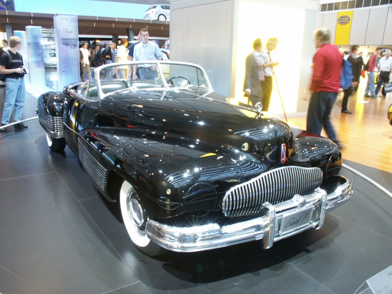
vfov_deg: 46.8
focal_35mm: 30
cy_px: 147
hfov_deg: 60.0
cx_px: 196
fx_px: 340
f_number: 5.6
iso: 200
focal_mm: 7.81
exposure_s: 1/10
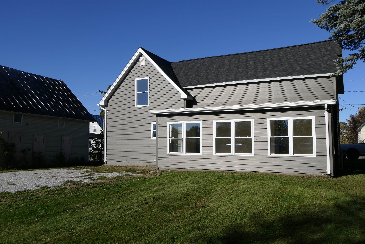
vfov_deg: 43.6
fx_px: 304
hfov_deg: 61.9
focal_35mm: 30
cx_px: 182
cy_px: 122
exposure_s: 1/1600
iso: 125
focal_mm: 10.9
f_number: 4
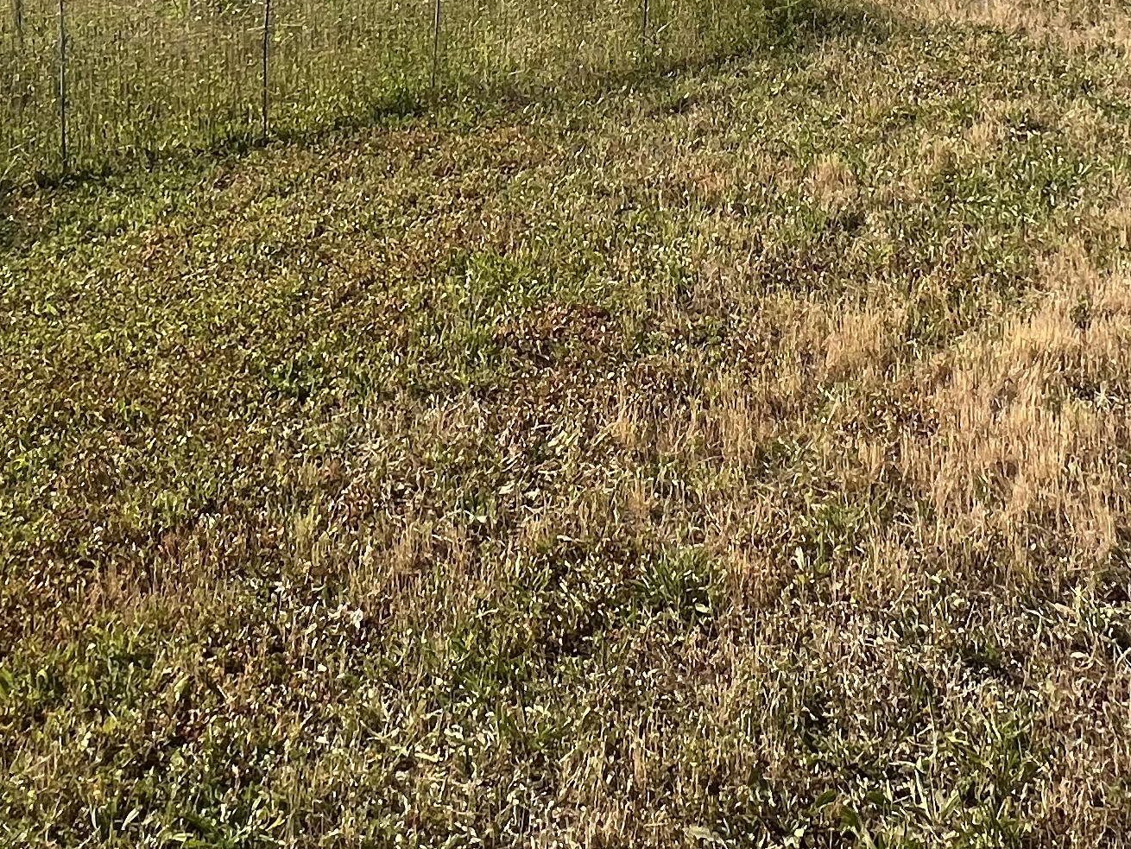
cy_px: -335
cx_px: 683
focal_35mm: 40
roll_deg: +0.5
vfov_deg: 27.8
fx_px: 1307
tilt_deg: +0.8
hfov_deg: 46.5
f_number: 1.8
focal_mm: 1.57
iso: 32
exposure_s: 1/1876
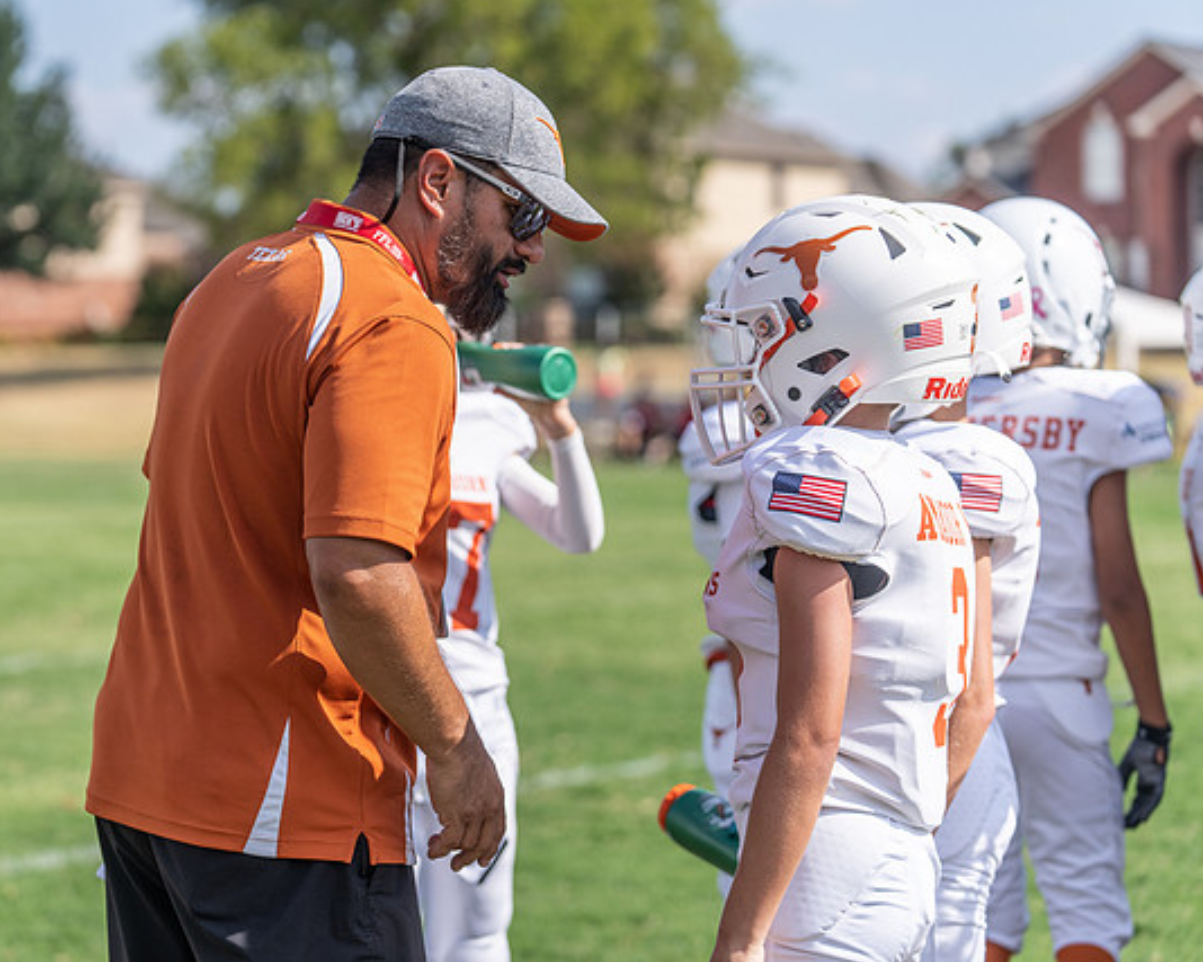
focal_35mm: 121
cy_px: 496
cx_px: 444
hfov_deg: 15.9
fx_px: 4307
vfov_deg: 12.7
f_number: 3.5
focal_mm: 102
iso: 100
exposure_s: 1/1600
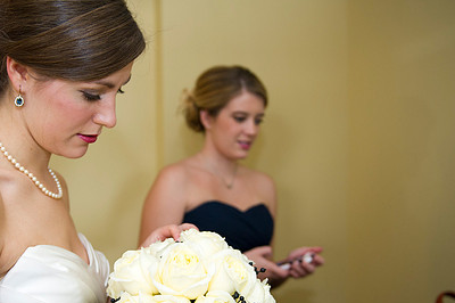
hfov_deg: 43.3
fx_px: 568
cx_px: 175
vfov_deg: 29.6
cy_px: 200
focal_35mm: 45
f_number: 2.8
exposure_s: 1/125
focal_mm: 31
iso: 640
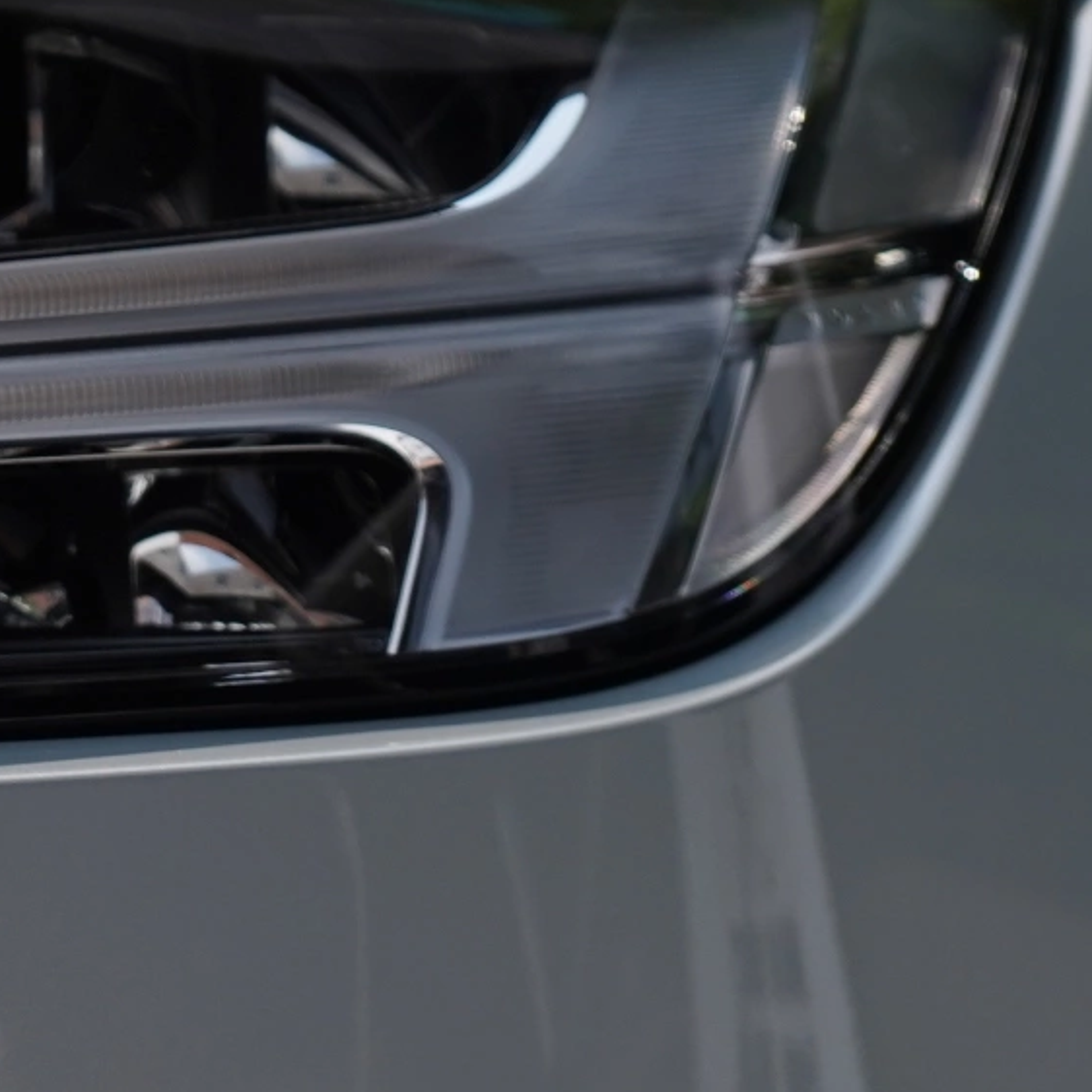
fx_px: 21236
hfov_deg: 2.9
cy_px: 126
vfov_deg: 2.9
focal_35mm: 595
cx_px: -587
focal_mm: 164
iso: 320
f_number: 4
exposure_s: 1/4000
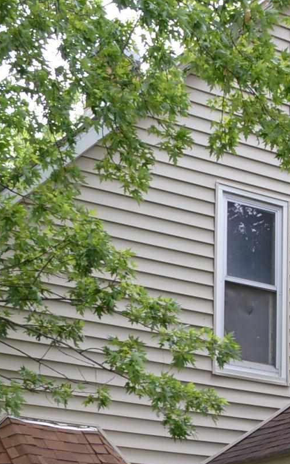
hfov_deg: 12.3
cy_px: 532
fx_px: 1302
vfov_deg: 19.2
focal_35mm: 103
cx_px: 371
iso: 400
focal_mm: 18
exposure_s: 1/125
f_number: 5.6
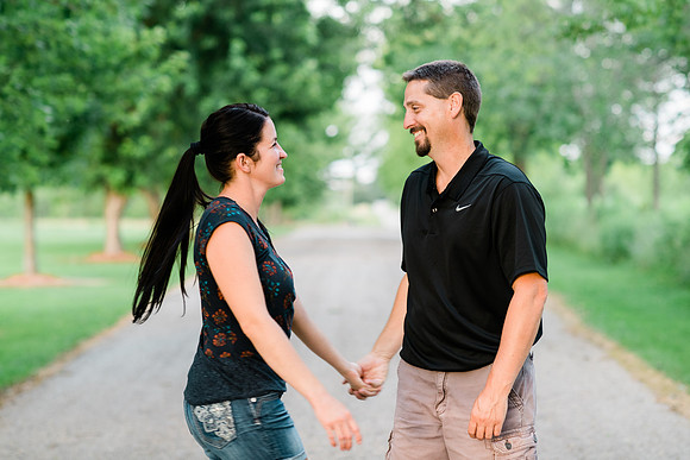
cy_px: 196
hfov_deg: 20.9
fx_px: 1871
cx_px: 345
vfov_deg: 14.0
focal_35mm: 98
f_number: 2.8
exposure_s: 1/125
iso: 400
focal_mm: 85
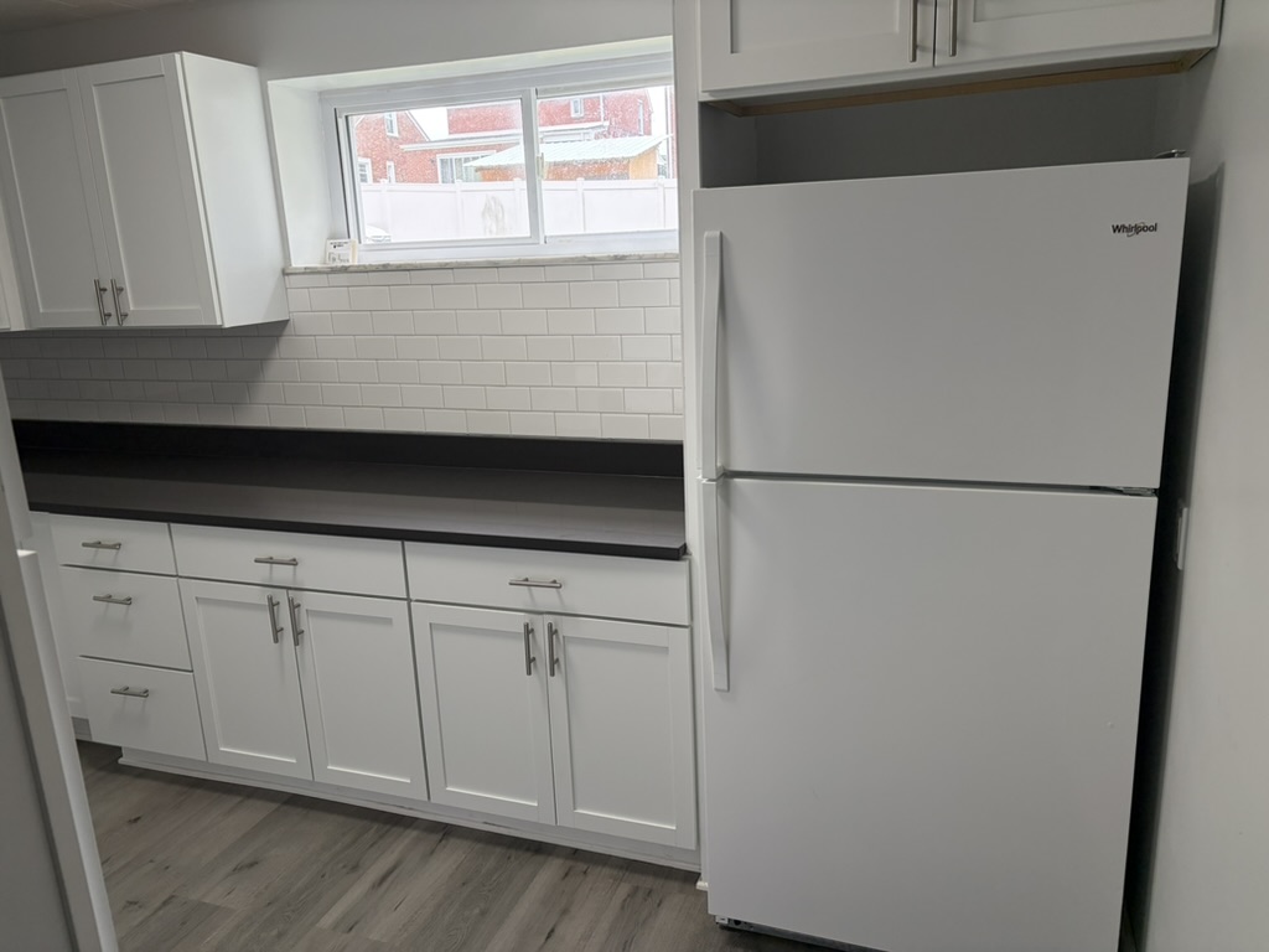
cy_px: 476
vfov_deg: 53.1
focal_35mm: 26
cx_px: 634
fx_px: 953
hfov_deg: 67.3
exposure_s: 1/191
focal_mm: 5.96
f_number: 1.6
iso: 125
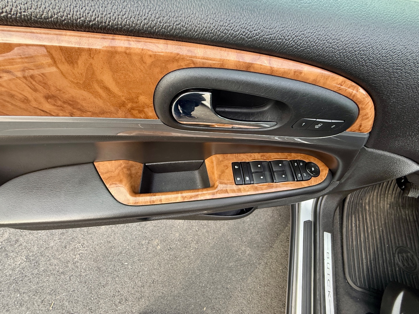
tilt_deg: -64.4
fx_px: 169
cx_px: 210
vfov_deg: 85.7
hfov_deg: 102.1
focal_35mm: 14
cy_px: 157
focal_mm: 2.22
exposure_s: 1/99
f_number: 2.2
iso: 125
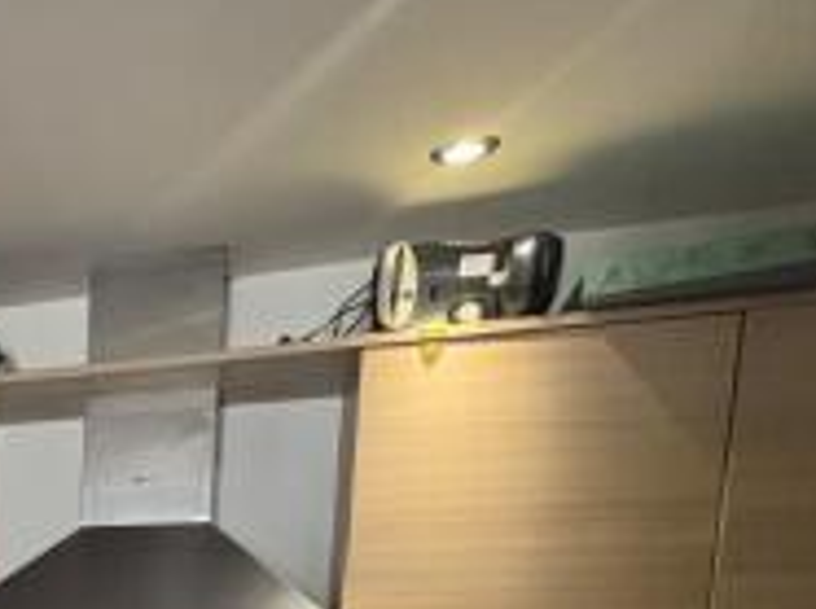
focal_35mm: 44
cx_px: -186
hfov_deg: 33.9
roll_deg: +0.5
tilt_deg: -5.8
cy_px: 778
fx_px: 1036
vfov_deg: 27.7
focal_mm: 2.22
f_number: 2.2
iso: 200
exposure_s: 1/50
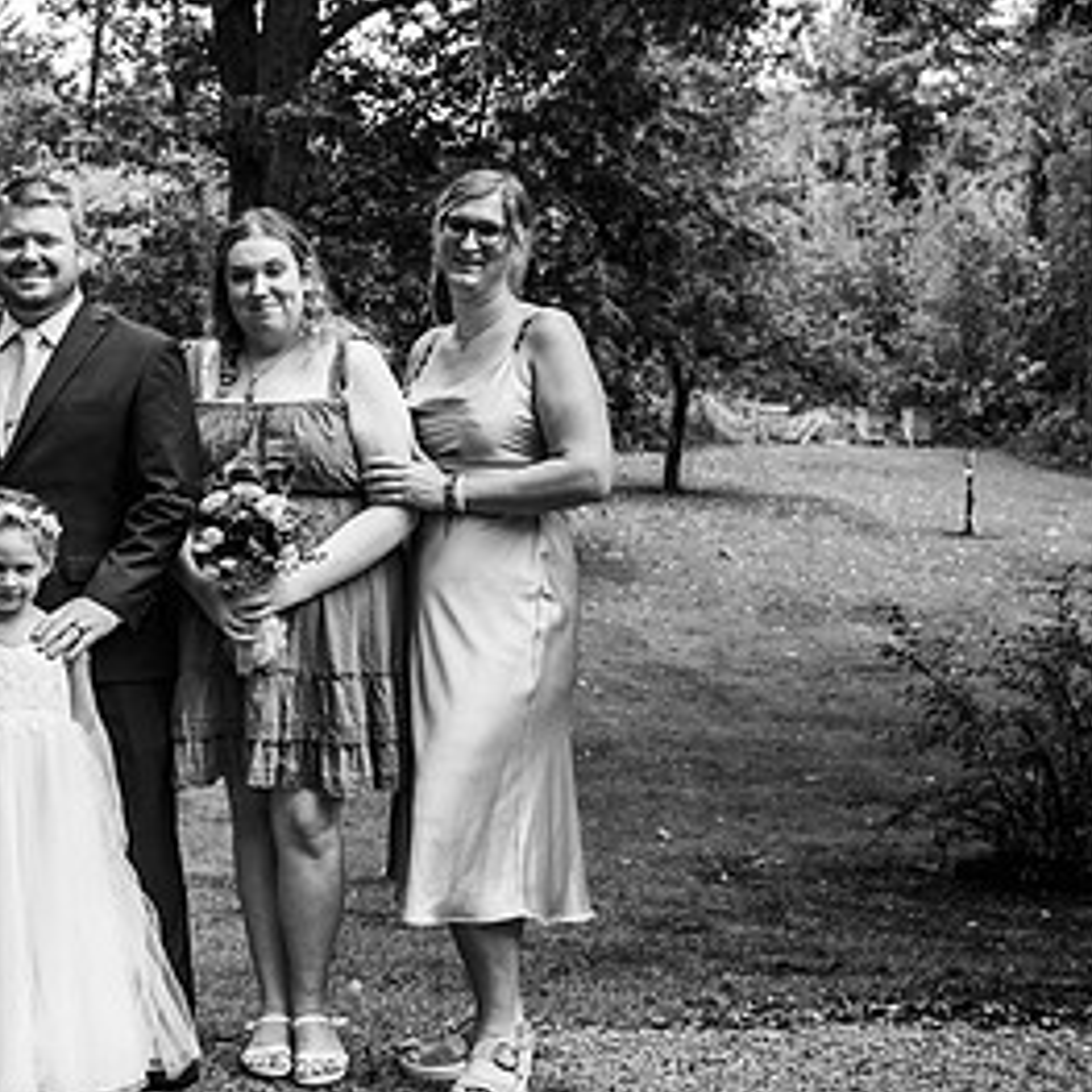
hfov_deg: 26.9
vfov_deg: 28.6
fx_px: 2141
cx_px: -17
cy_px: 451
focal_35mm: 60
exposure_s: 1/400
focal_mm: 32
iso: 200
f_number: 4
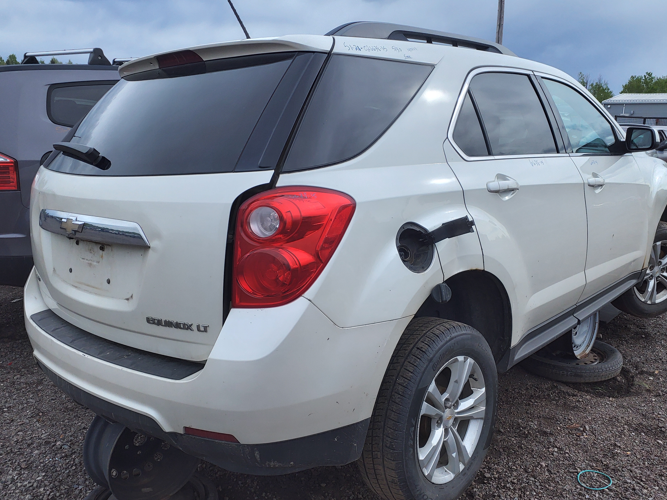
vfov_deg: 48.2
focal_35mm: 29
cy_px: 263
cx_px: 357
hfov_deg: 61.6
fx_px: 559
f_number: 1.9
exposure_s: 1/532
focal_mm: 3.58
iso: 40
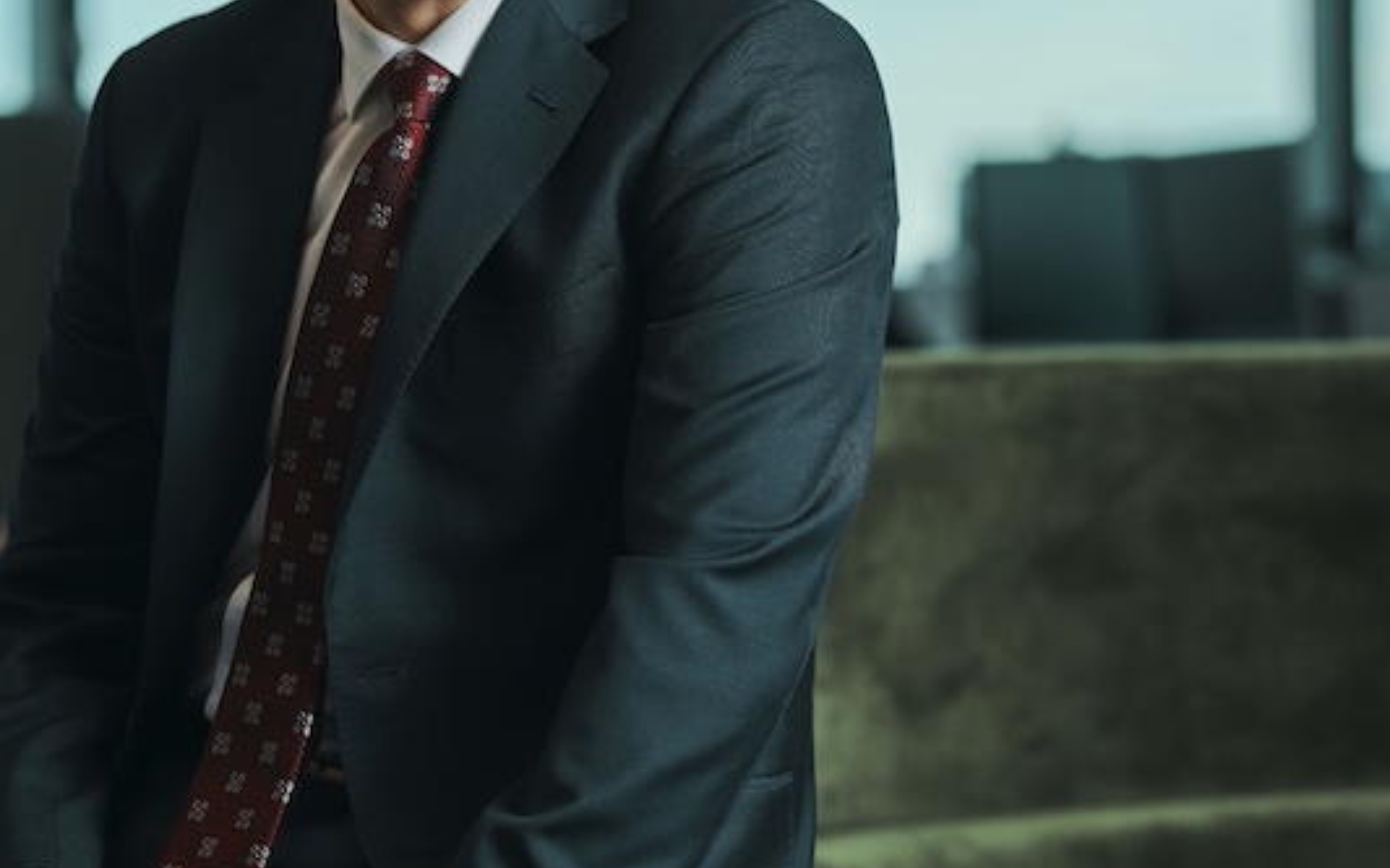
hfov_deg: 10.7
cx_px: 835
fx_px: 7386
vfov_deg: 6.7
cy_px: 354
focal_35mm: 195
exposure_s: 1/125
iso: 100
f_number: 2.5
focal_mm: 85
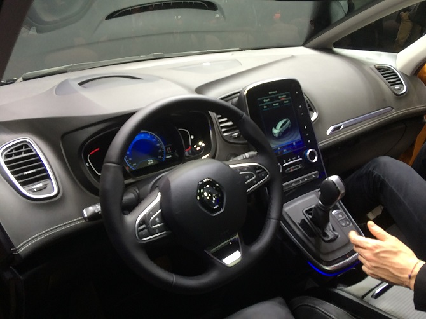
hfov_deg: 61.7
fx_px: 357
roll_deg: +2.3
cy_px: 160
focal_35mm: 29
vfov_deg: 48.2
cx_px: 213
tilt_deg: -26.1
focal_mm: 4.15
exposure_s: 1/100
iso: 100
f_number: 2.2
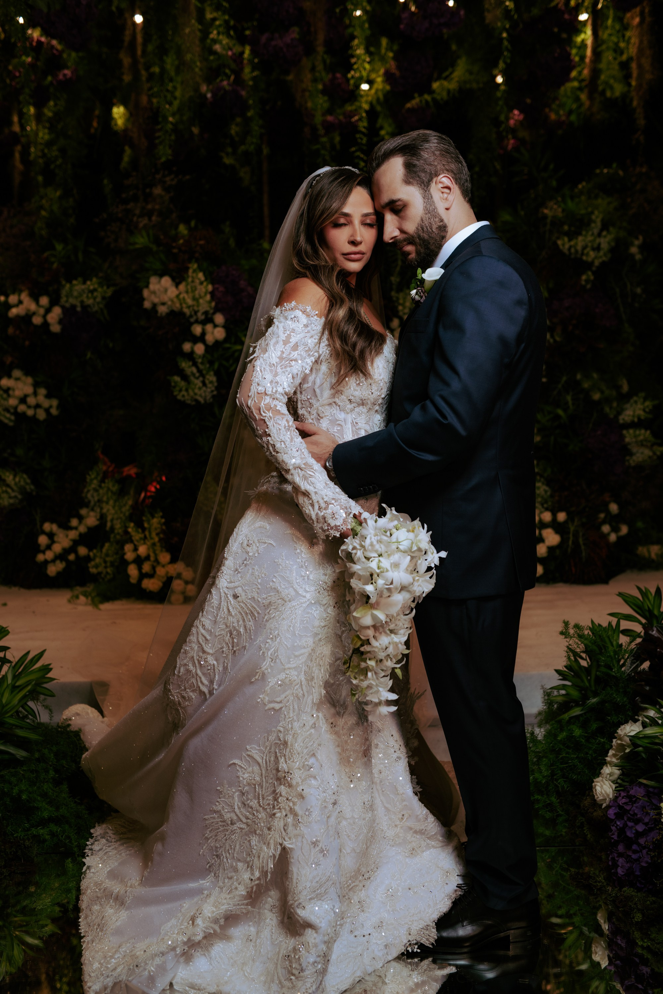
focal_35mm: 35
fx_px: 967
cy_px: 497
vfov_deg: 54.4
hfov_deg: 37.9
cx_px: 332
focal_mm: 35
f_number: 3.2
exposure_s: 1/100
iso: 160
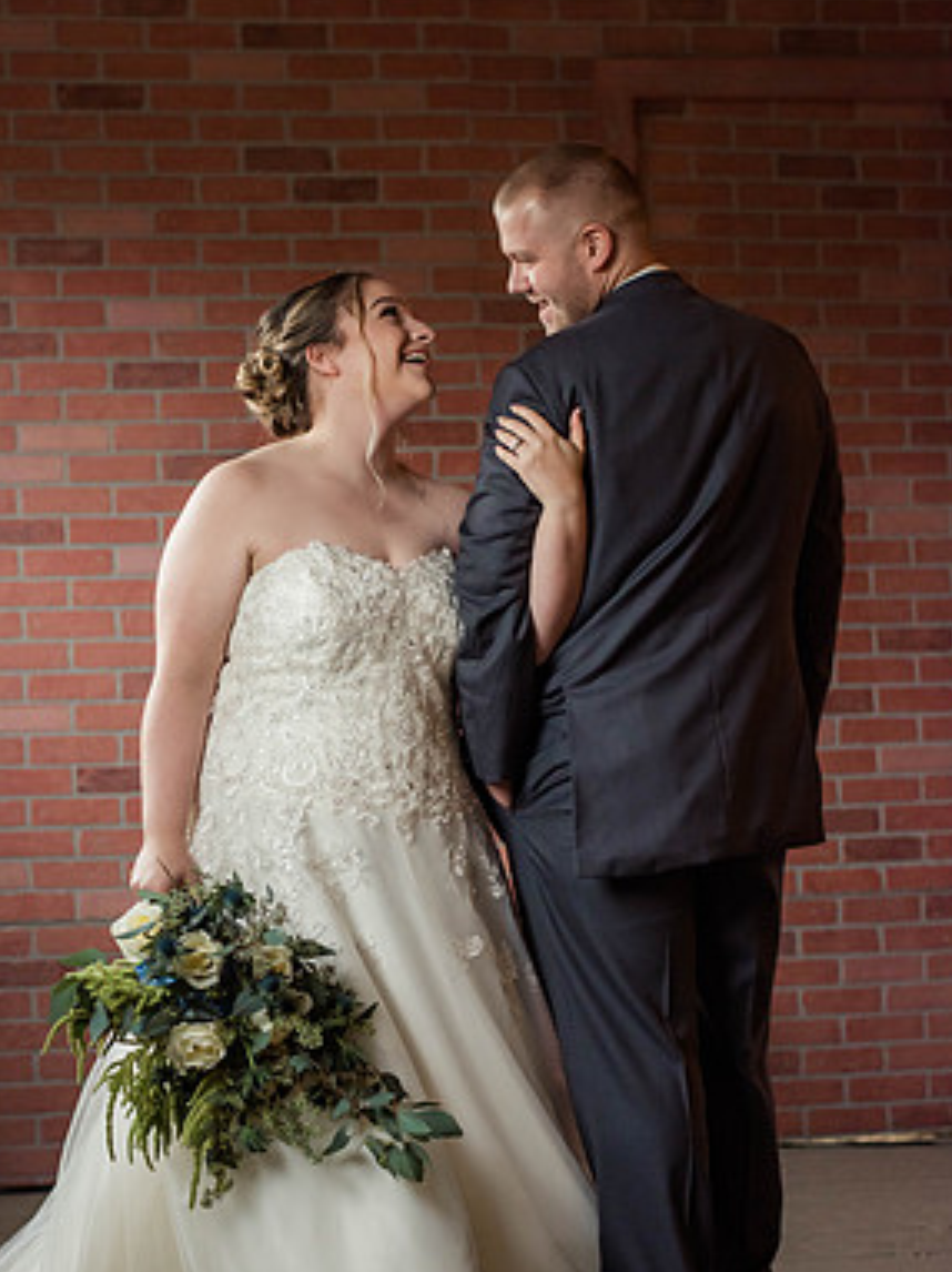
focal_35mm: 85
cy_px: 696
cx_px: 463
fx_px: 3120
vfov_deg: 23.0
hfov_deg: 17.3
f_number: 2.8
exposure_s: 1/160
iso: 1000
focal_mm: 50
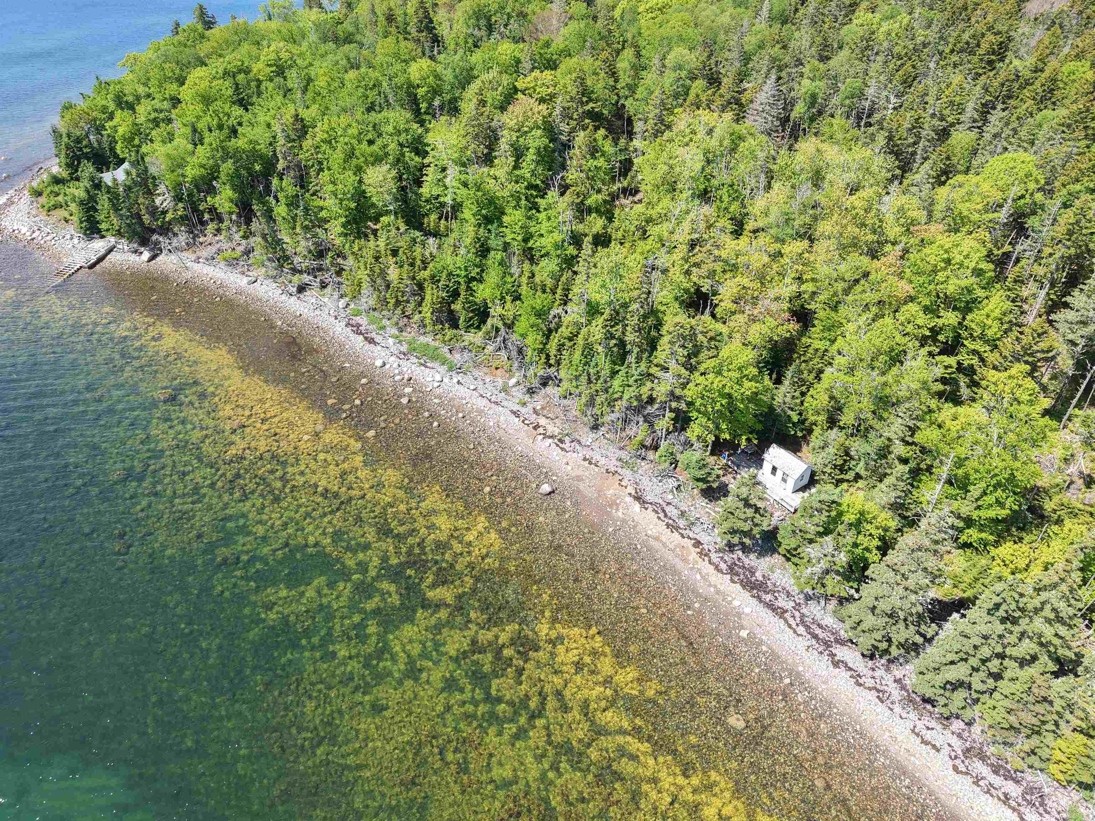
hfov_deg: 71.6
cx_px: 548
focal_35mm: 24
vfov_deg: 56.8
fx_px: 759
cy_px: 410
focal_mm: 8.67
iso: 100
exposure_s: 1/1000
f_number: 1.8
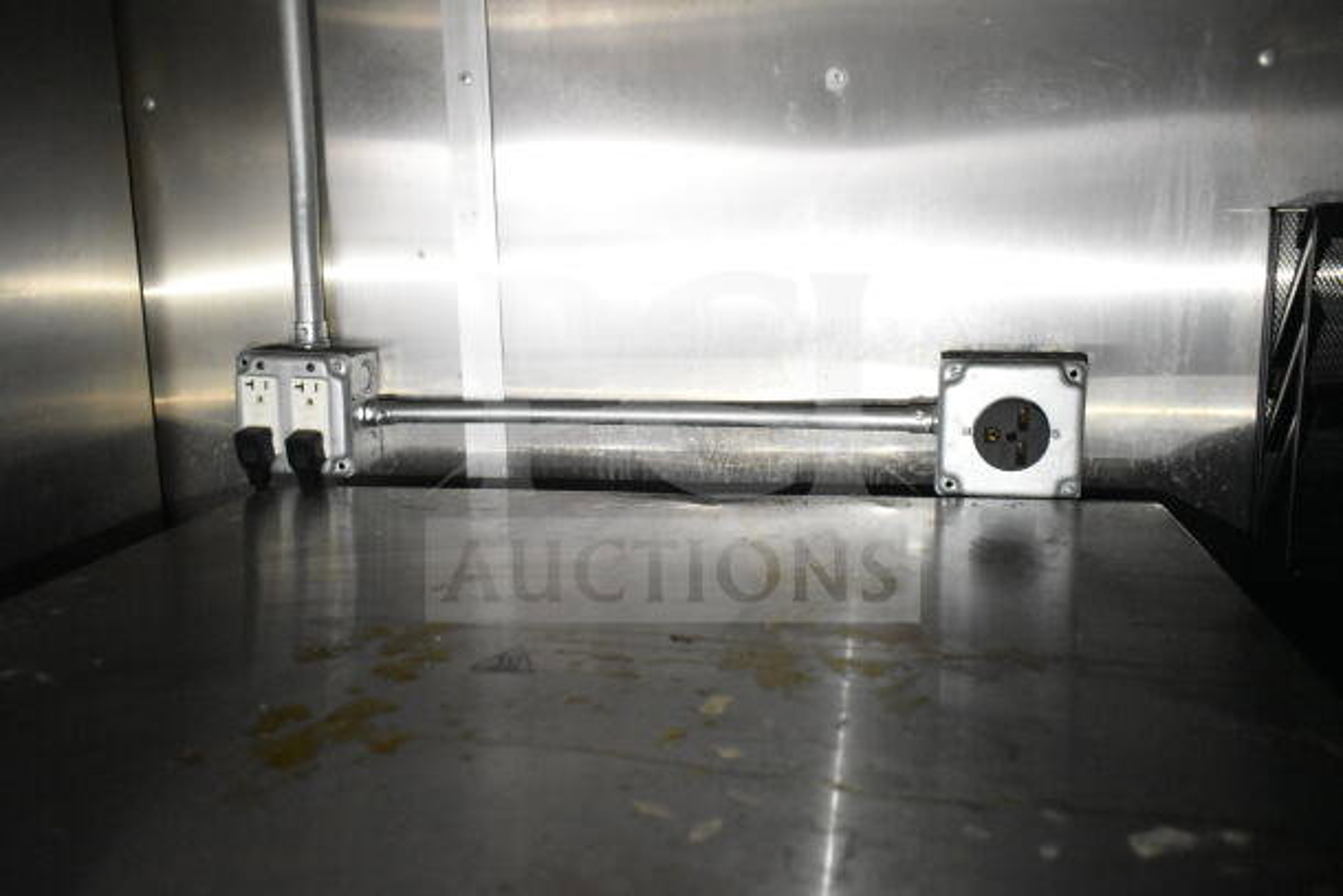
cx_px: 672
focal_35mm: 30
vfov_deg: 43.6
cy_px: 448
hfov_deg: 61.9
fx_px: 1119
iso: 6400
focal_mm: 20
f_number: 3.5
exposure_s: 1/30
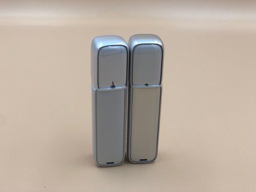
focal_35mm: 52
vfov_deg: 28.0
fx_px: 385
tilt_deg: -26.5
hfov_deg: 36.8
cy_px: 96
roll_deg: -1.5
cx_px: 128
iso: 16
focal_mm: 6
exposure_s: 1/50
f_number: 2.4
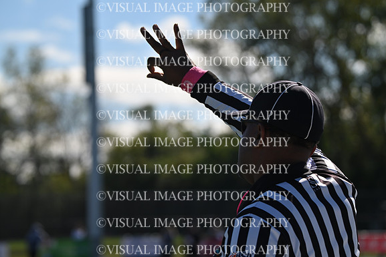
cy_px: 128
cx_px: 193
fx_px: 2263
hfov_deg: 9.8
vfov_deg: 6.5
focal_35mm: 211
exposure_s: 1/1600
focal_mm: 210
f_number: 7.1
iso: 250
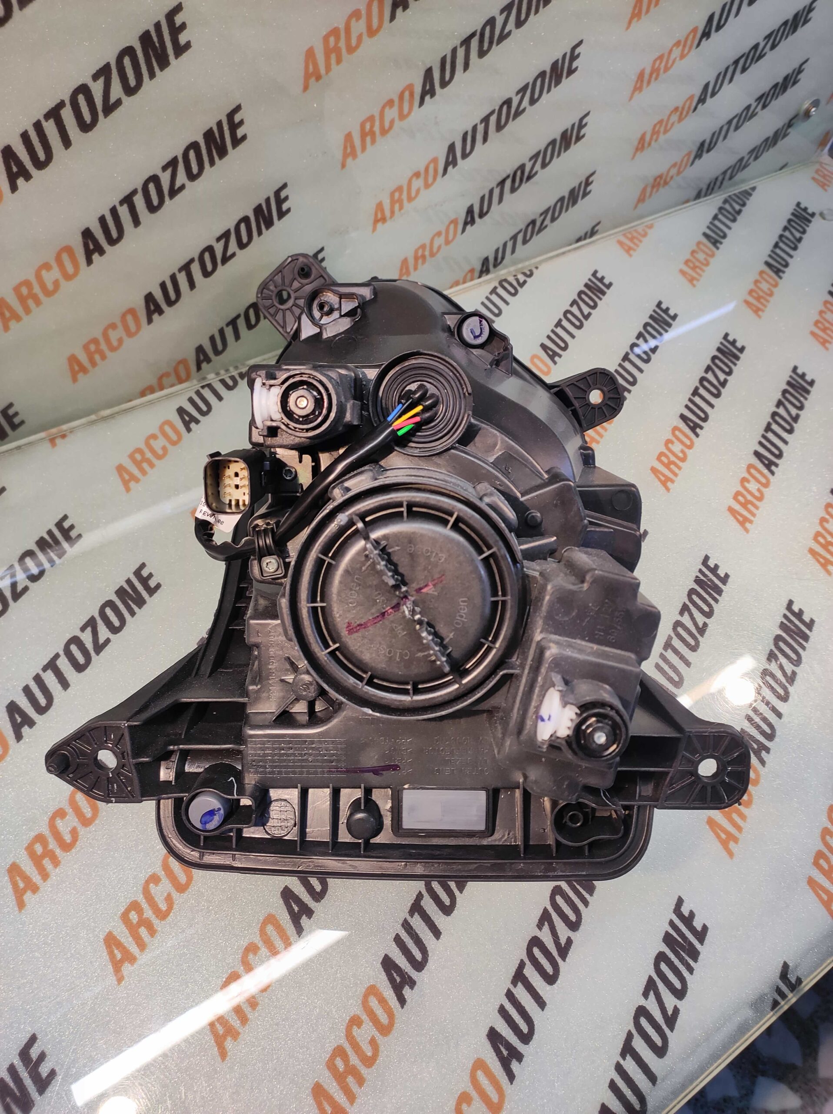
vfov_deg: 91.1
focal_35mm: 17
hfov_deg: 74.7
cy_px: 557
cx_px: 416
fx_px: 546
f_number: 1.79
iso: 122
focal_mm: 4.74
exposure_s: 1/33
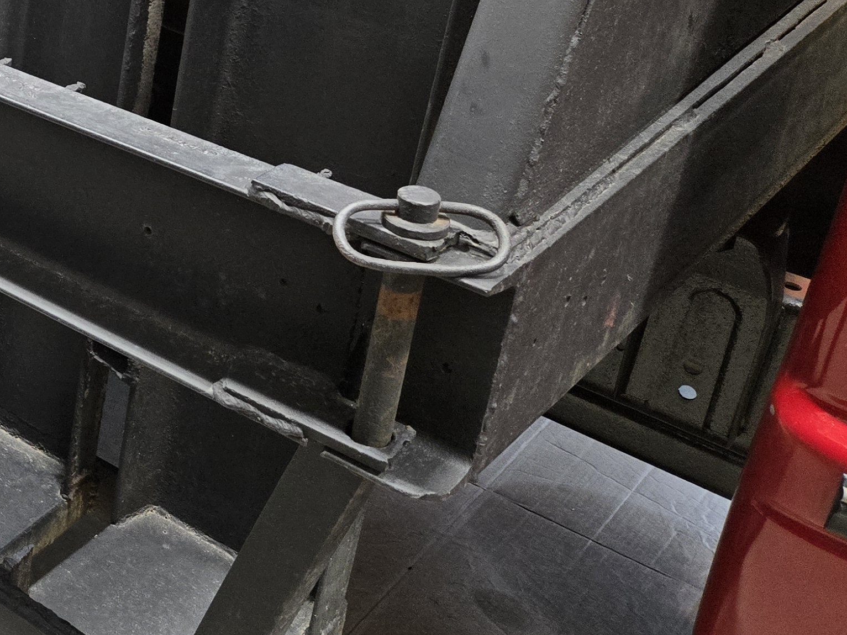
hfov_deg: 27.1
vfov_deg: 23.8
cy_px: 65
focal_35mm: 60
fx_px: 1468
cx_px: -247
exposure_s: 1/120
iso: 250
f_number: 1.8
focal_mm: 5.4
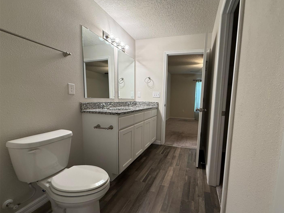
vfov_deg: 78.0
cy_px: 112
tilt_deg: -5.1
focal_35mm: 16
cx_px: 162
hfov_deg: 93.9
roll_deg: -1.3
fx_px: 131
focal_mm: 2.22
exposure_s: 1/60
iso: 250
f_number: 2.2
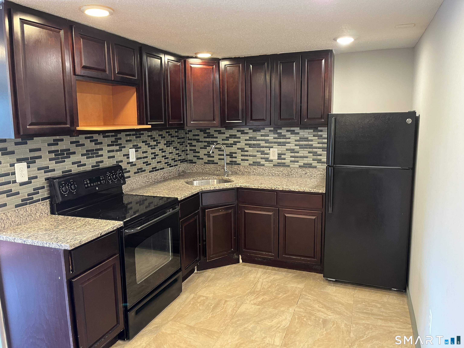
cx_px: 232
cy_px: 174
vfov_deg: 53.1
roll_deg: +0.9
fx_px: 349
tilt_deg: -9.5
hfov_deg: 67.3
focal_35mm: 26
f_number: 1.6
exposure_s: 1/60
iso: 400
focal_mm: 5.1
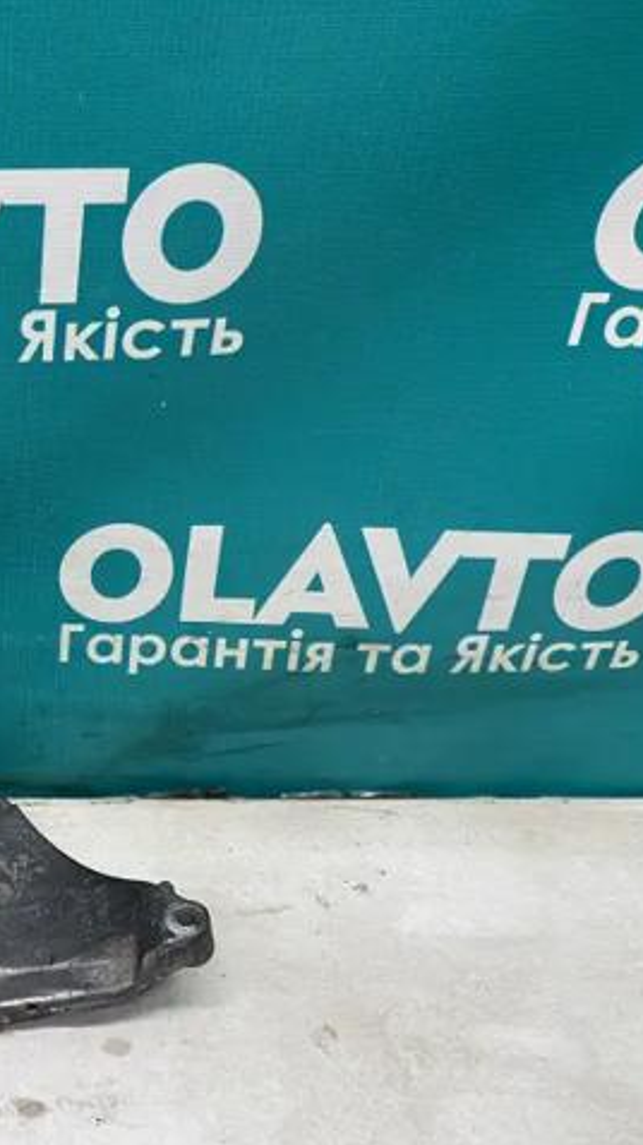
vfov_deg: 52.8
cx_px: -62
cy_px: 574
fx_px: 1153
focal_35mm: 38
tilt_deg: -33.4
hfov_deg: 28.4
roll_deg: +1.2
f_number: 1.8
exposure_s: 1/50
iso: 80
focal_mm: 4.25
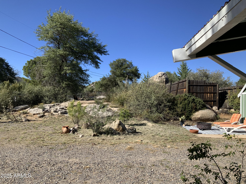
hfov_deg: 61.7
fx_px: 206
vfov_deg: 48.2
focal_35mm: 29
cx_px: 123
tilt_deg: +1.8
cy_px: 92
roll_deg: -0.5
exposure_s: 1/1534
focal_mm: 3
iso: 16
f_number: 1.8
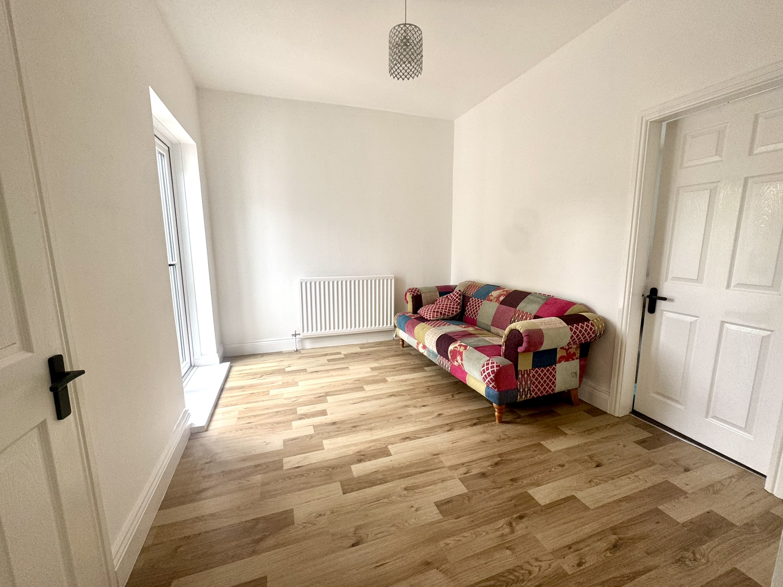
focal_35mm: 14
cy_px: 294
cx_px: 392
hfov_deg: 102.1
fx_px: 317
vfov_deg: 85.7
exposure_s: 1/99
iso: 80
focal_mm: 2.22
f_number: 2.2
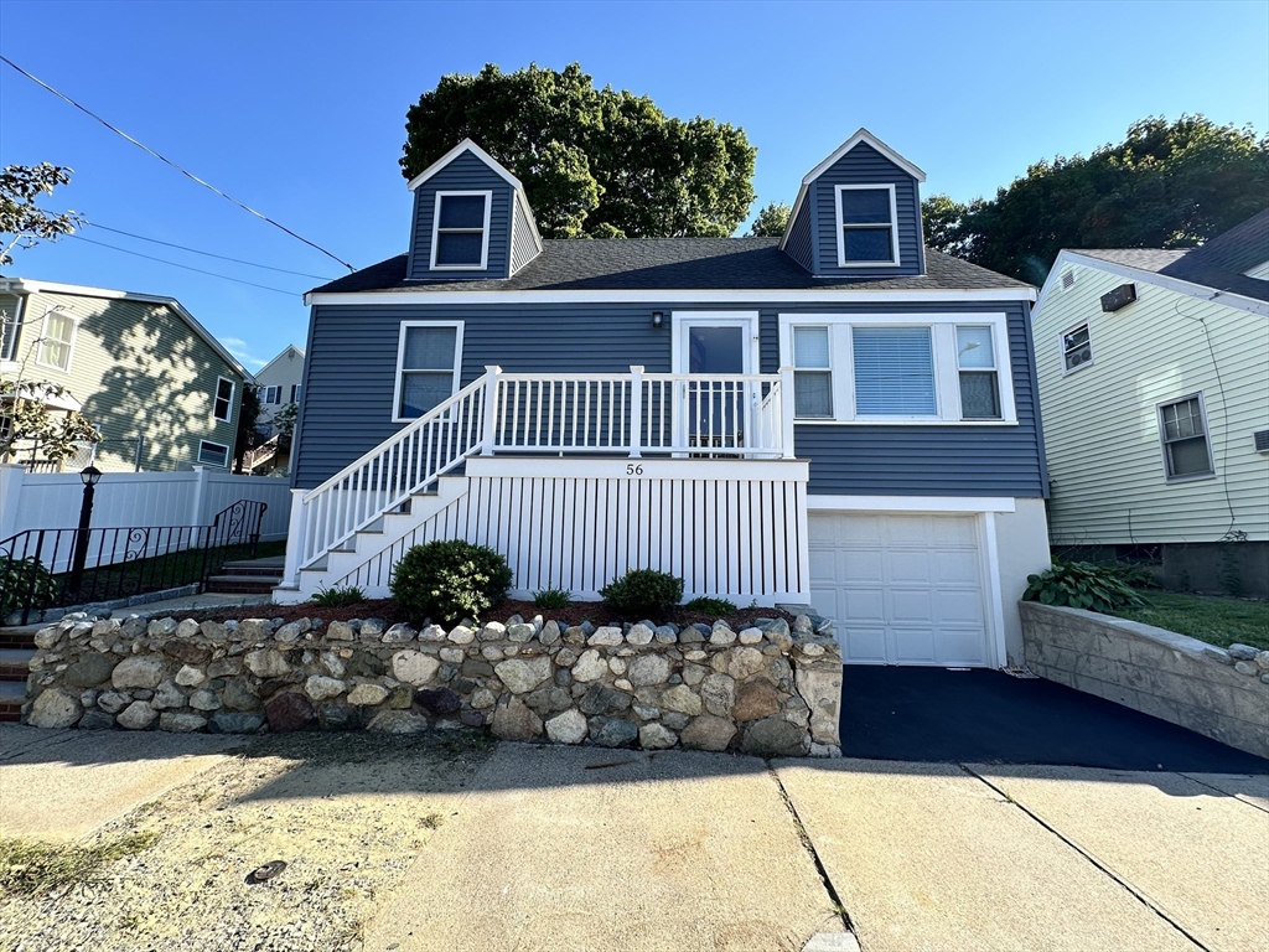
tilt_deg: +9.1
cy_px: 476
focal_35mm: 14
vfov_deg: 85.7
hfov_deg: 102.1
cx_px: 634
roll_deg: -1.5
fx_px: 513
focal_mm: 2.22
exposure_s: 1/553
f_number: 2.2
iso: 40
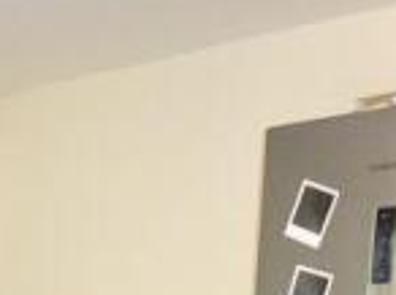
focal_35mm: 100
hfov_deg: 18.0
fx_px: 1142
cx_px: -153
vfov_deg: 13.0
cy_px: 572
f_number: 3.1
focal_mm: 4.5
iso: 500
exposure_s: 1/60
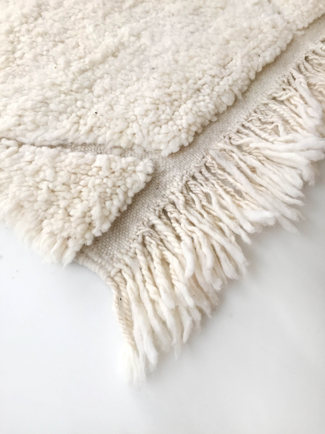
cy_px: 217
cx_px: 162
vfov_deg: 61.7
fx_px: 363
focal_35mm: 29
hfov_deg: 48.2
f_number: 2.2
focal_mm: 4.15
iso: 50
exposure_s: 1/33
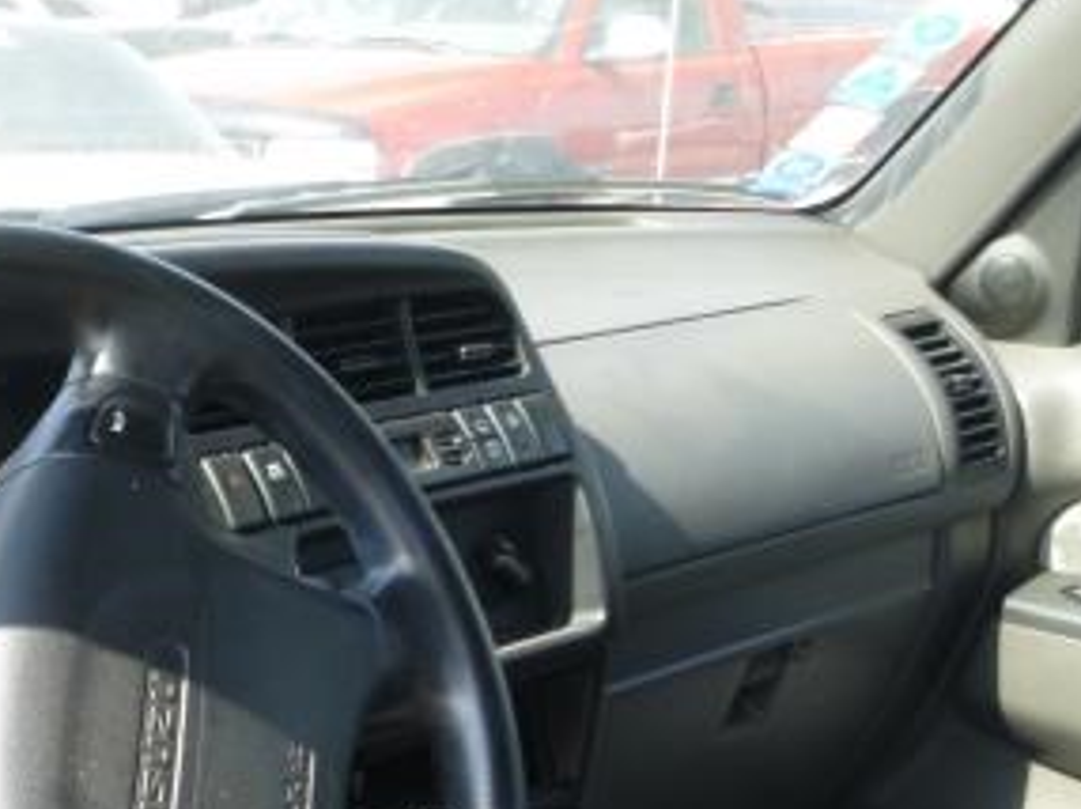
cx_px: 8
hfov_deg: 26.4
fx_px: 2184
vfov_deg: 20.8
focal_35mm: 70
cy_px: 635
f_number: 3.9
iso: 100
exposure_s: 1/80
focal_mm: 4.5
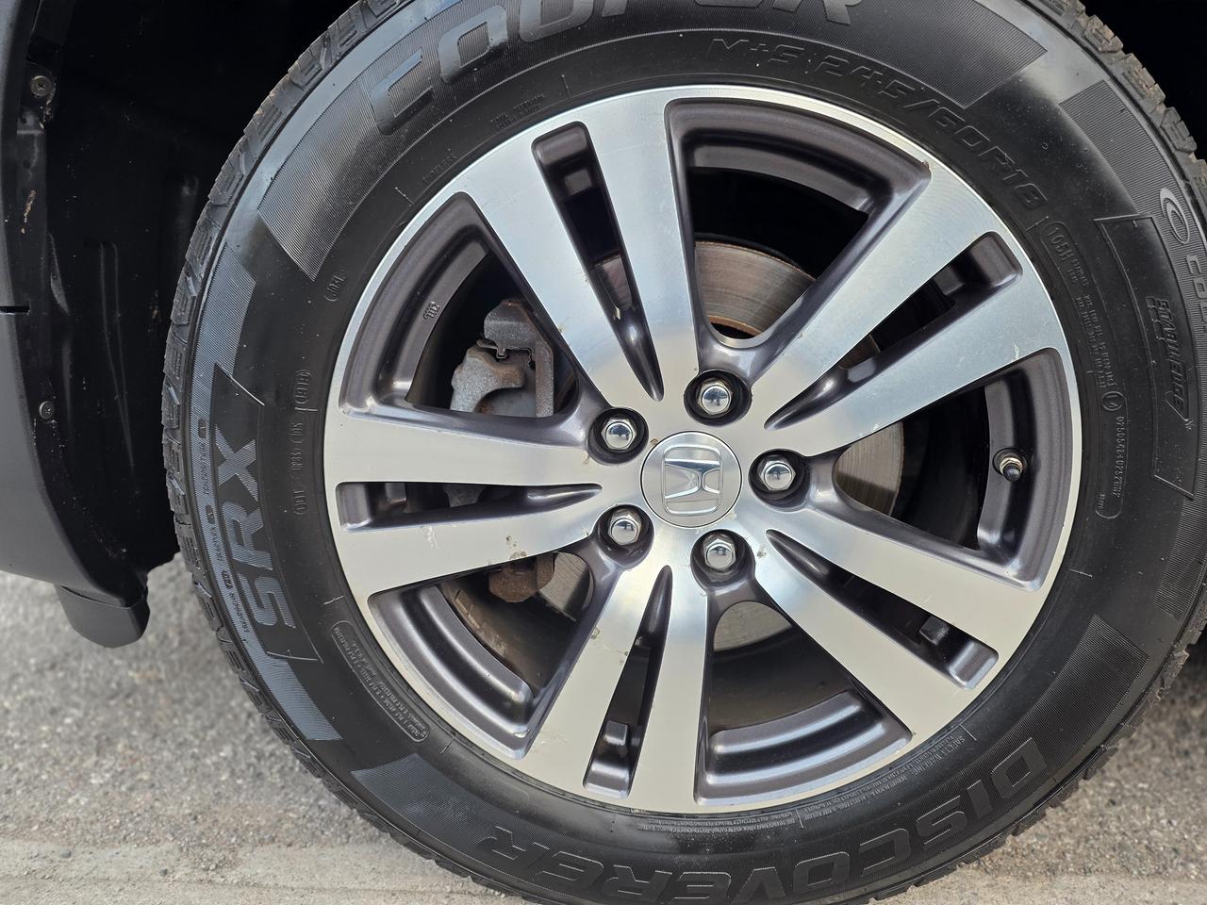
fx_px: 802
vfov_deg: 58.9
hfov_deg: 73.9
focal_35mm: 23
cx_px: 604
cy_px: 452
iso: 125
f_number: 1.7
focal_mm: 6.25
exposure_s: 1/180
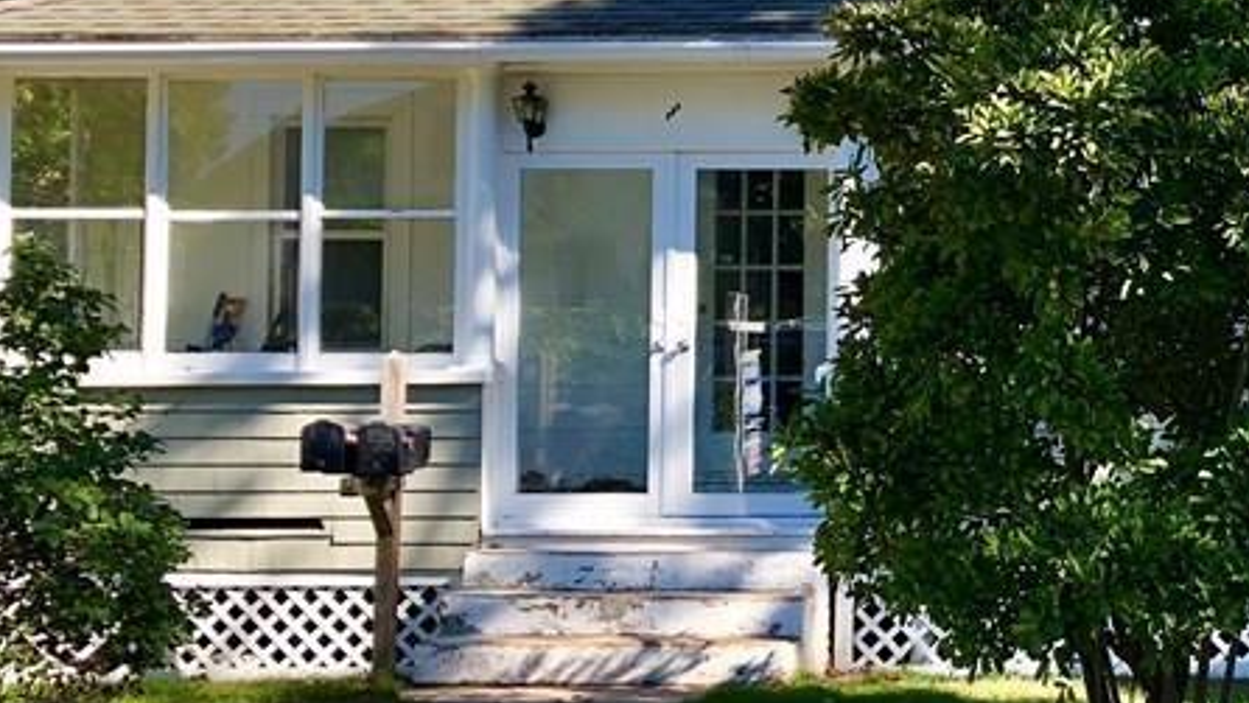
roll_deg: +0.6
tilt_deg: +3.0
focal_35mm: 70
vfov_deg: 17.2
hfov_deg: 27.8
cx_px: 1333
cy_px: 224
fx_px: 2319
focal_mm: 4
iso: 20
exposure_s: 1/600
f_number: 1.8
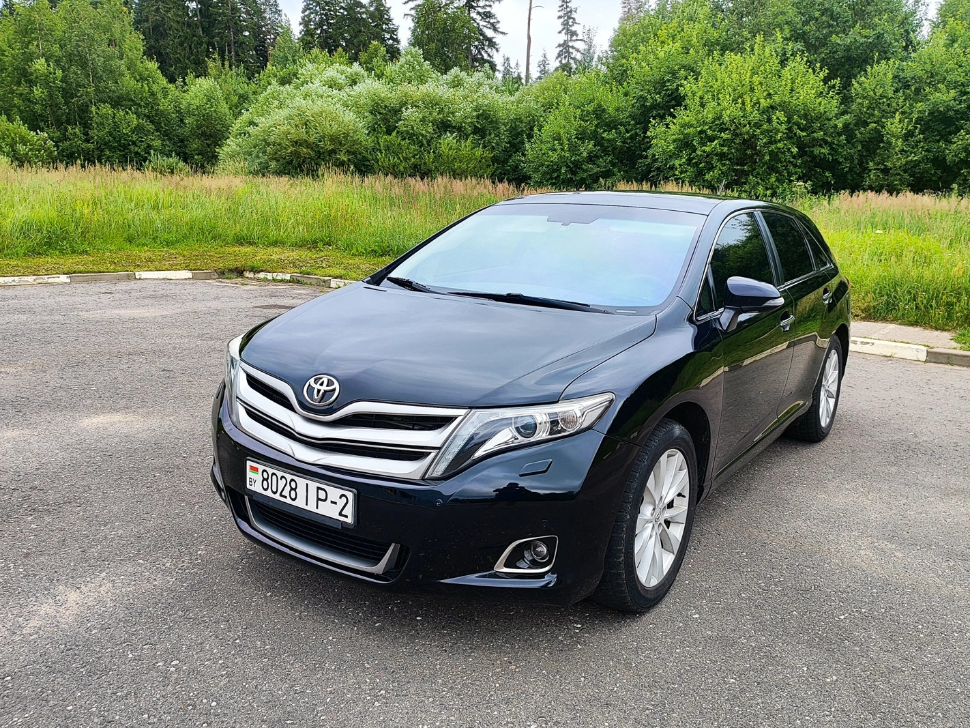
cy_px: 375
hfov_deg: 65.2
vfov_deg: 51.4
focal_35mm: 27
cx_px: 531
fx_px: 757
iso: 50
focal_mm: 5.89
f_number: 1.89
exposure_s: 1/211
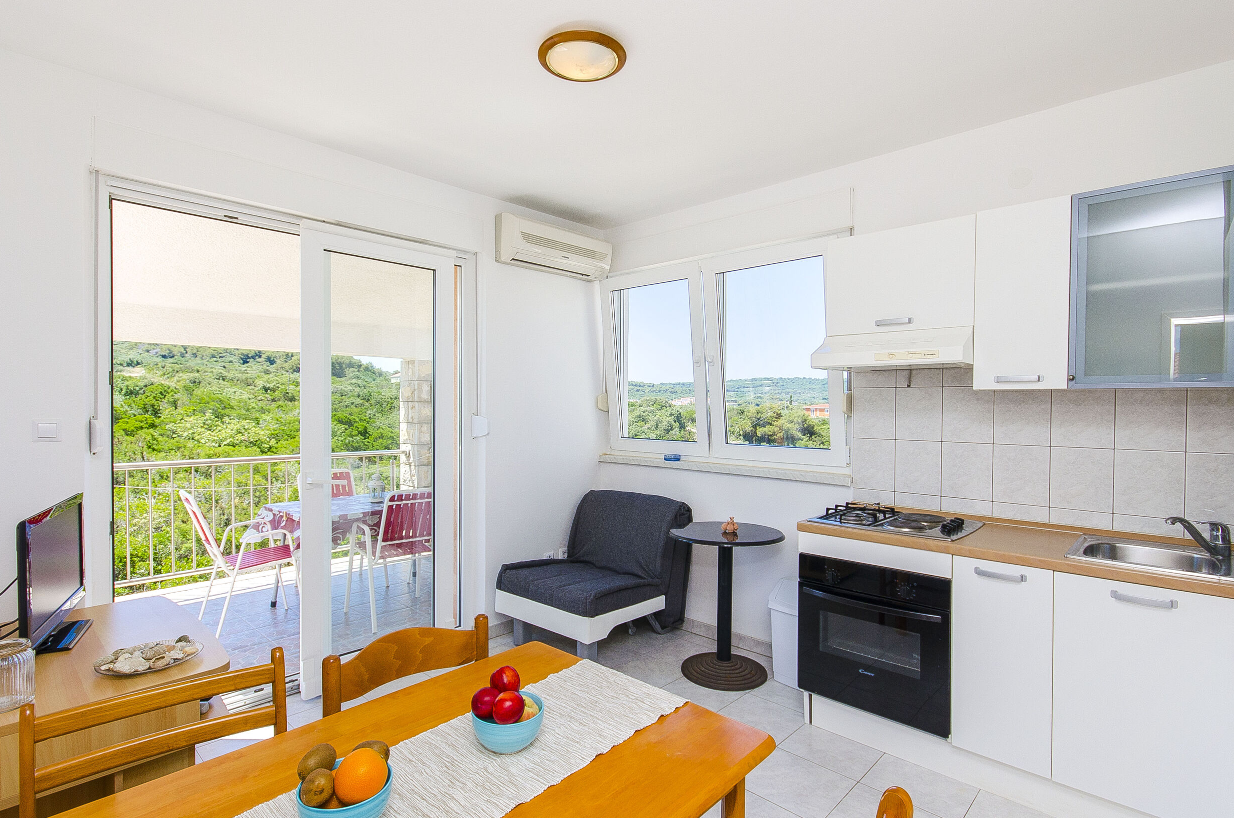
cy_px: 410
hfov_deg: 93.4
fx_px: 582
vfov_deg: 70.2
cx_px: 600
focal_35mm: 17
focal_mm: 10
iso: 125
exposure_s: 1/160
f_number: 8
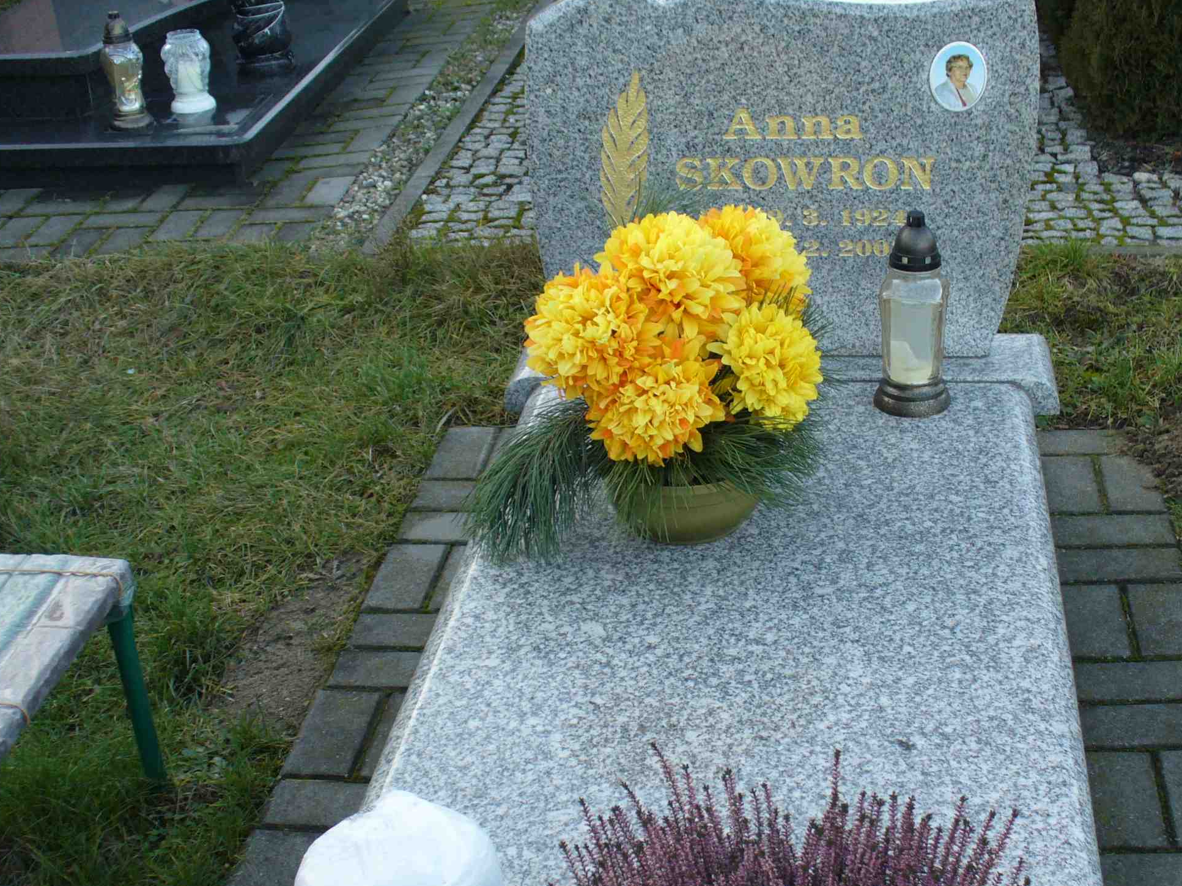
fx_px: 1673
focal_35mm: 49
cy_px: 513
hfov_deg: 38.7
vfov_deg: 29.6
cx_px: 725
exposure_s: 1/80
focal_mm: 6.1
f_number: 2.8
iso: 80
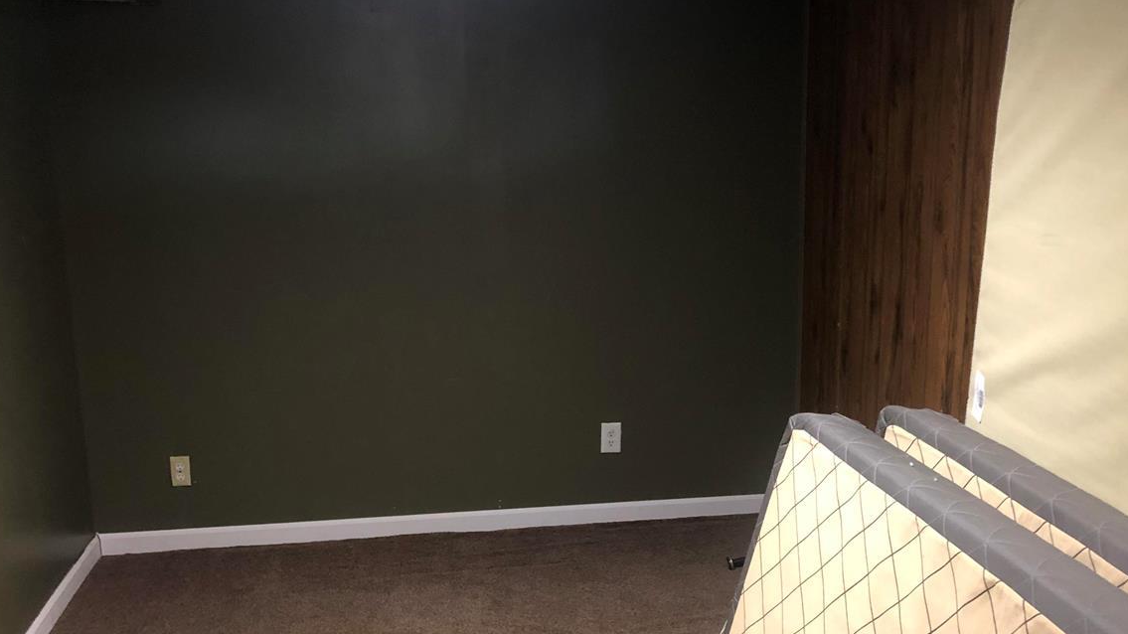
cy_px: 419
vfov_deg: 27.5
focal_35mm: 43
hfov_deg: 47.3
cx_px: 607
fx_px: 1286
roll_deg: +0.5
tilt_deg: -14.3
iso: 100
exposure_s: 1/9
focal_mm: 3.99
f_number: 1.8
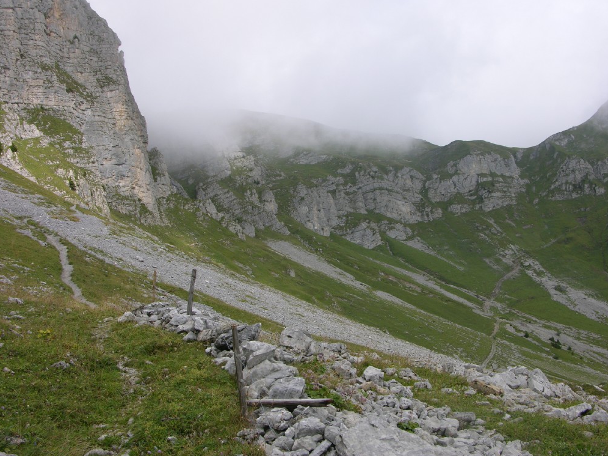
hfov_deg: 51.4
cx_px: 311
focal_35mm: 36
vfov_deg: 39.7
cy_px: 223
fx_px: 632
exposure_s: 1/200
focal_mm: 8.9
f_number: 6.3
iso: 50
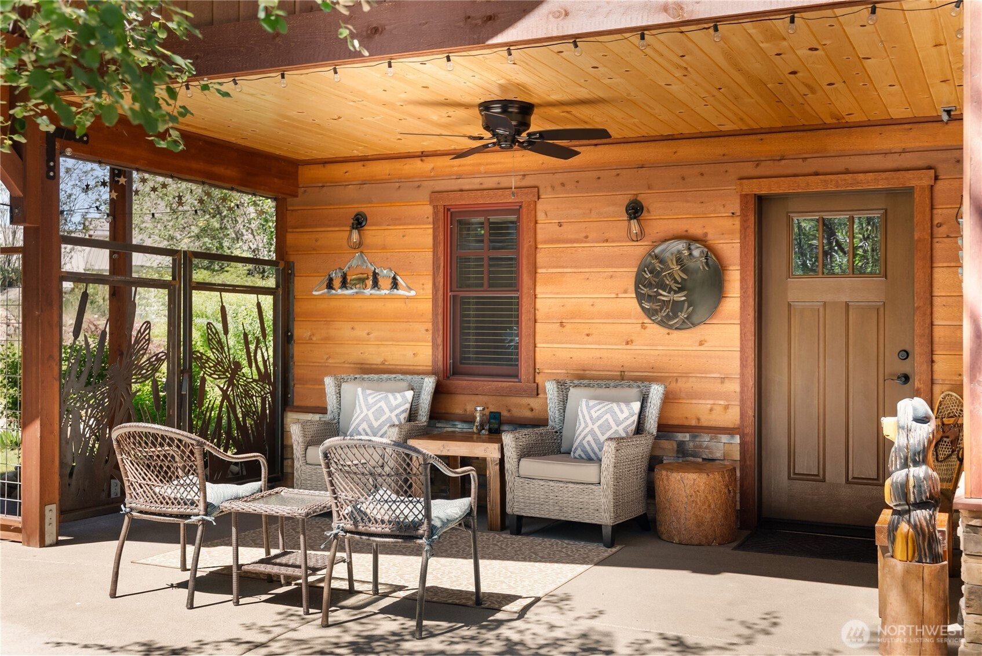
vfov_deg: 35.3
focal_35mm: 38
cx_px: 491
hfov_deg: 50.9
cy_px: 328
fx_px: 1032
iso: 100
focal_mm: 37.8
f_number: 4.5
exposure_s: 1/15
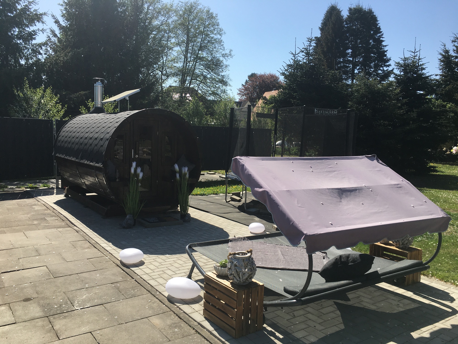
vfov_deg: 48.2
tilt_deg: -4.8
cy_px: 172
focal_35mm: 29
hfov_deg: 61.7
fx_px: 384
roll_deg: -1.7
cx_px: 229
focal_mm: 4.15
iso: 25
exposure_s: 1/1479
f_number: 2.2
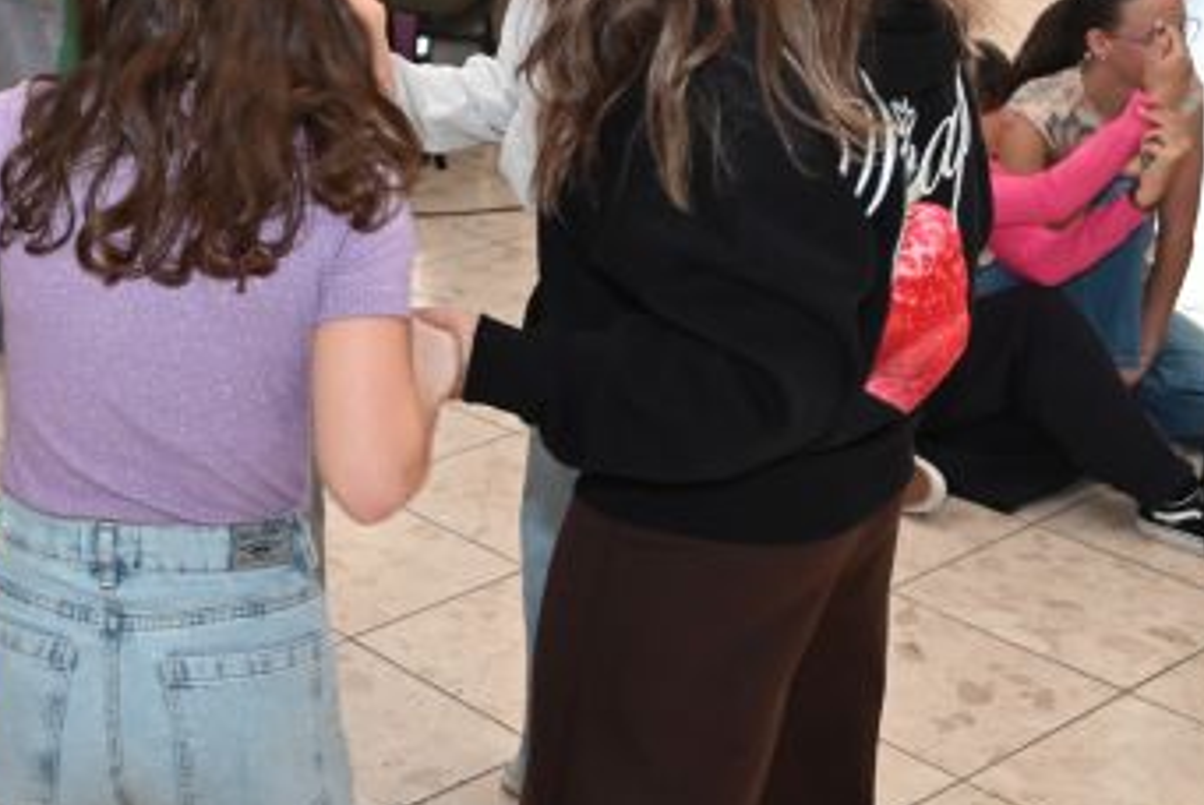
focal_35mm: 69
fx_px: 2315
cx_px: -46
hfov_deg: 27.2
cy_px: 240
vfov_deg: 19.6
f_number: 5
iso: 1600
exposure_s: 1/100
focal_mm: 29.5
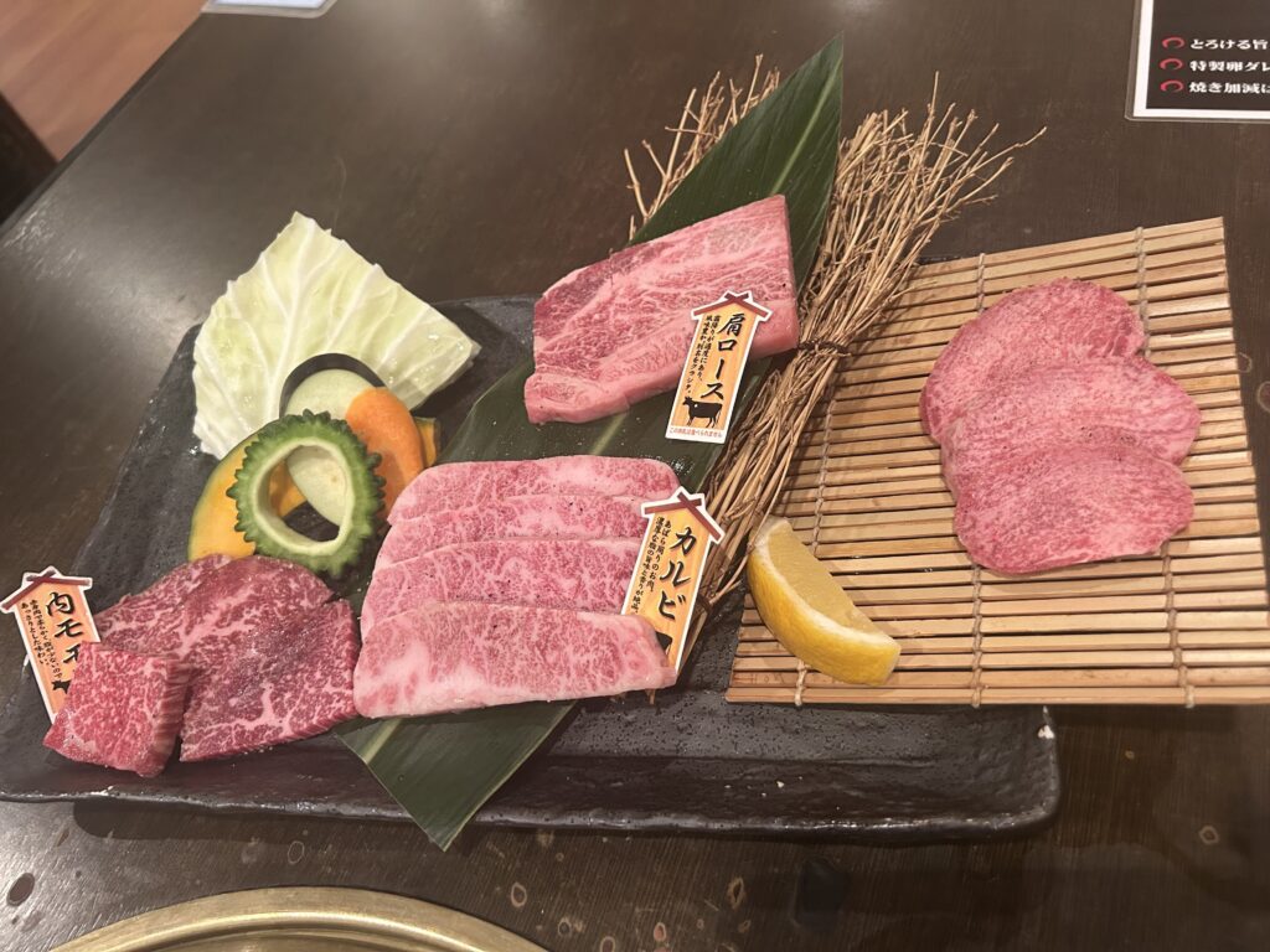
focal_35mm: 26
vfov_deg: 53.1
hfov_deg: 67.3
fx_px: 954
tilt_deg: -51.9
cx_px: 635
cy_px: 476
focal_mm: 5.7
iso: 400
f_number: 1.5
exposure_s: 1/60
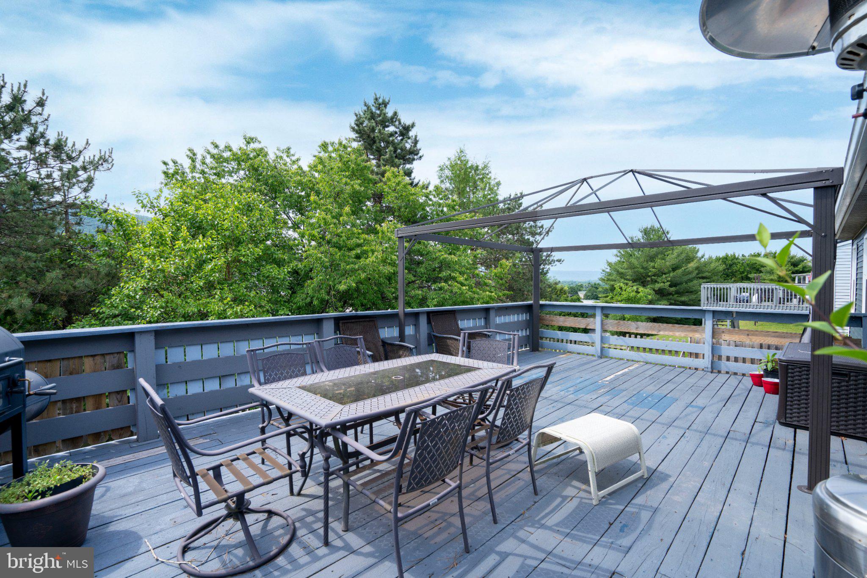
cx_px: 434
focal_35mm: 16
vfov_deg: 73.7
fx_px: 385
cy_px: 289
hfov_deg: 96.7
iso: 320
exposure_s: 1/250
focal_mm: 16
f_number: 7.1
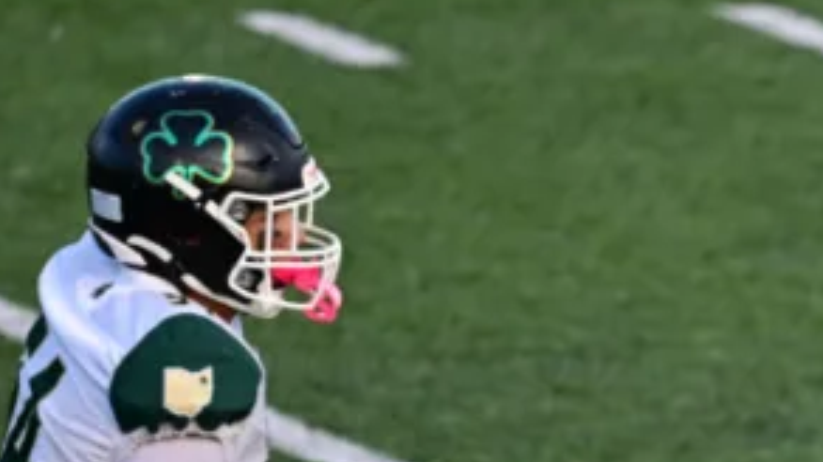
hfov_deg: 2.0
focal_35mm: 1076
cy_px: 623
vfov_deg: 1.1
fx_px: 23473
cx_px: 819
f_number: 3.2
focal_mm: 400
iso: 1000
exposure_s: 1/1600
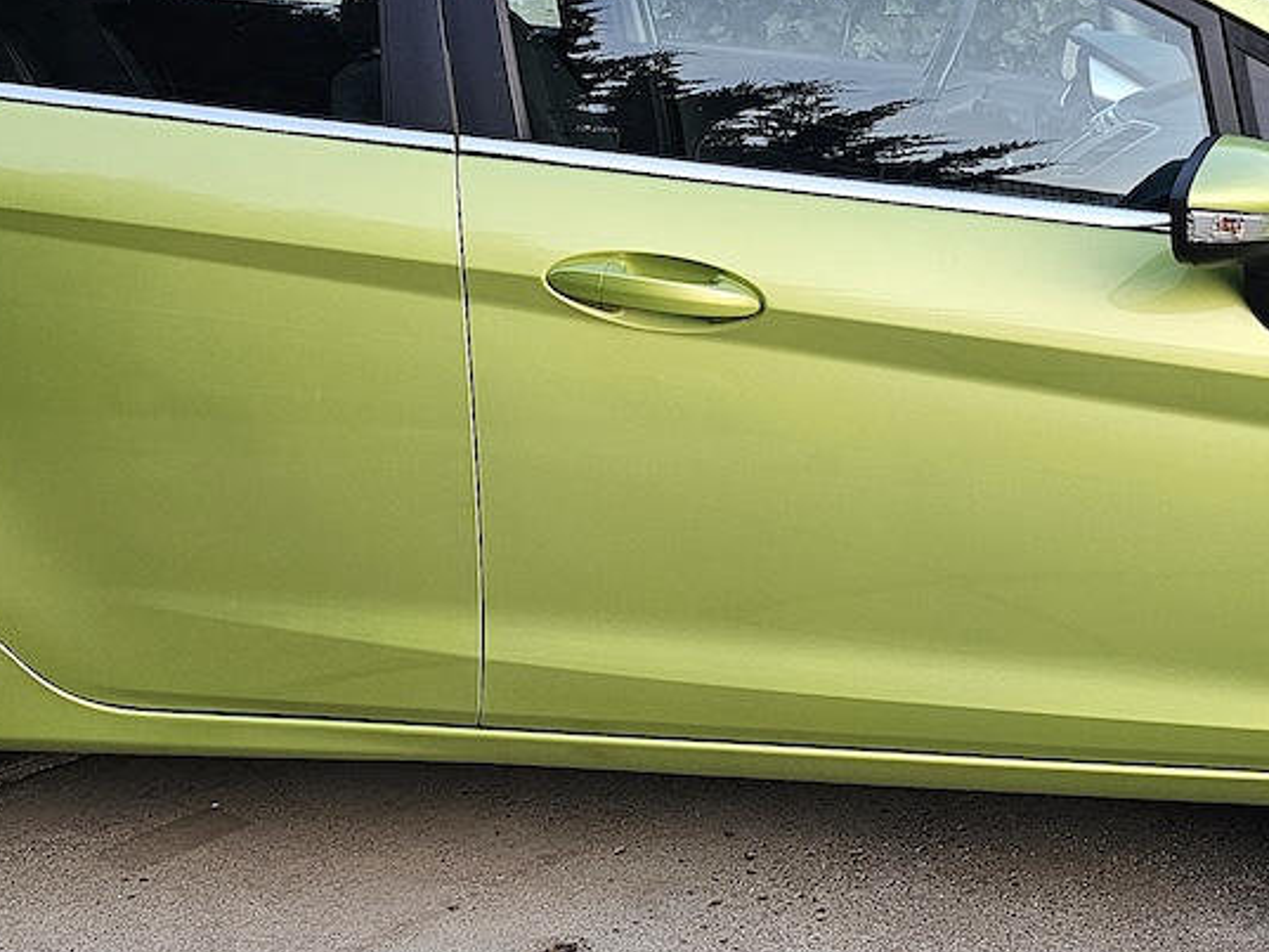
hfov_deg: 32.1
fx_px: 2200
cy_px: 376
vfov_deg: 24.4
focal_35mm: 60
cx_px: 730
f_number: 1.7
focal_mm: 6.3
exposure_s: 1/180
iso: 160
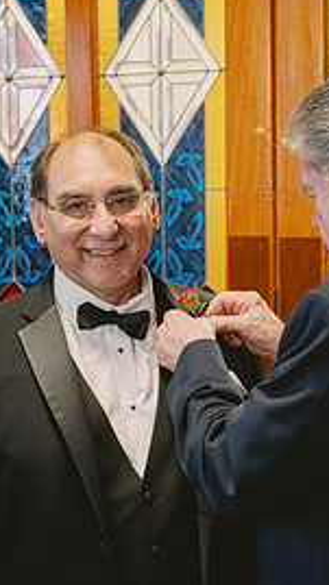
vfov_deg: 27.5
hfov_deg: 15.6
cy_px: 322
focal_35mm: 77
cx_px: 217
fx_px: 1196
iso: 4000
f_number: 2.8
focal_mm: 44
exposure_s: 1/125
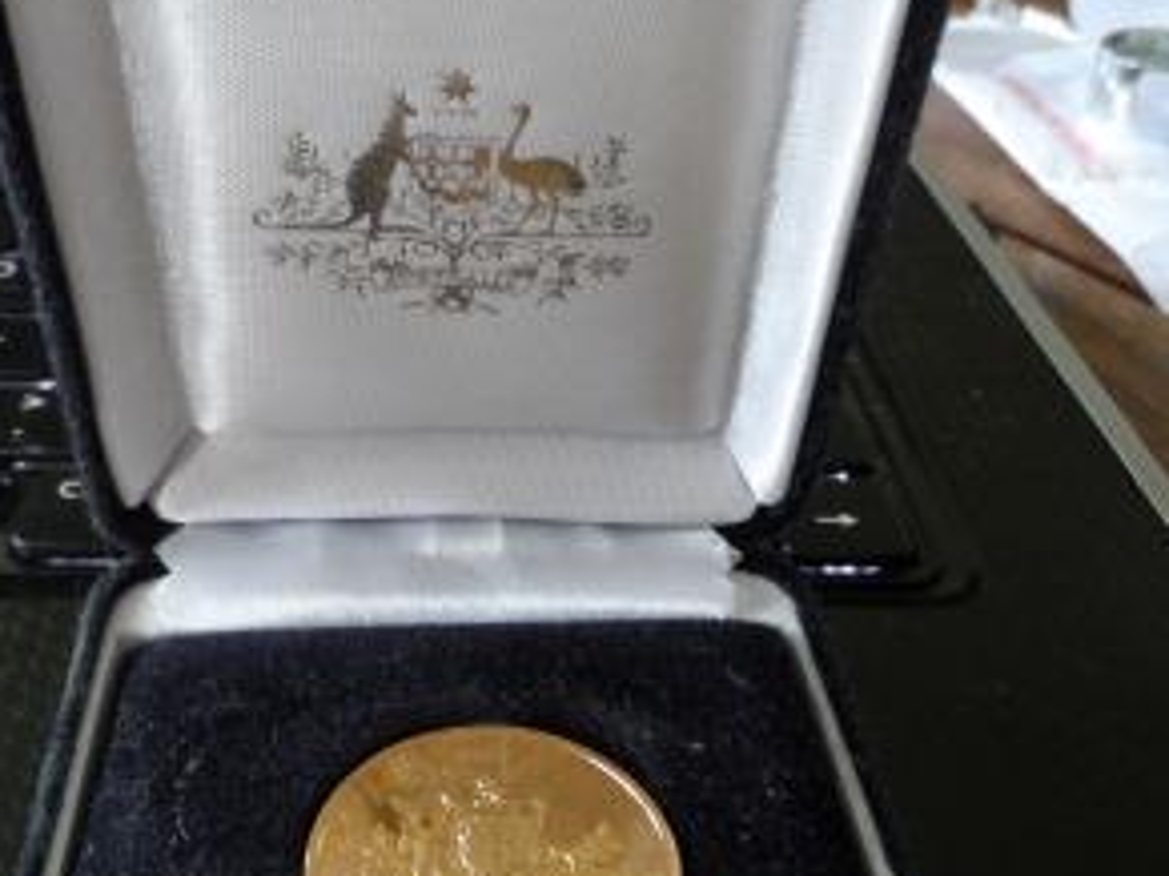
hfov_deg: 49.9
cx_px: 474
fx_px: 1249
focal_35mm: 37
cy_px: 454
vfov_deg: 38.6
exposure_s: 1/30
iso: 160
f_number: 3.2
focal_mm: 4
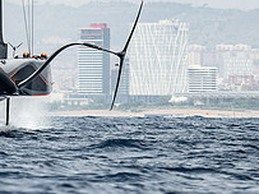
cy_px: 24
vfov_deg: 2.1
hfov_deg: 2.8
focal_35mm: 703
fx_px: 5257
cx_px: -70
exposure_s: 1/1250
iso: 100
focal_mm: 200
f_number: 4
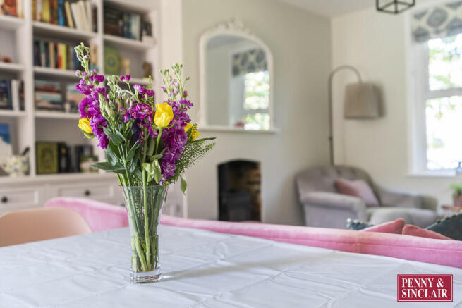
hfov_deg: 54.4
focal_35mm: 35
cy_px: 154
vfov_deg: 37.9
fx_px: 449
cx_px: 231
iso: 400
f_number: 2.8
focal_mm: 35
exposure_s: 1/60
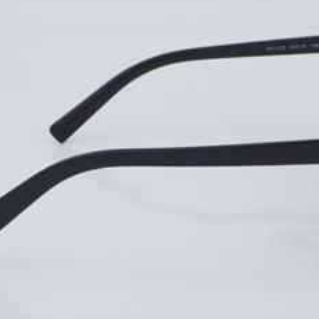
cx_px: 219
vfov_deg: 15.7
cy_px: 154
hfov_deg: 15.7
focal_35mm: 111
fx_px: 1157
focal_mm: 50
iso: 100
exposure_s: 1/4
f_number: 32
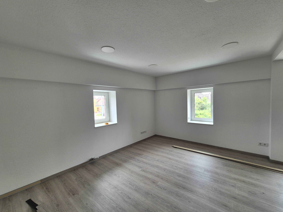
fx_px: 106
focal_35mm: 13
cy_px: 106
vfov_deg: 89.9
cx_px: 142
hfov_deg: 106.2
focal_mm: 2.2
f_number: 2.2
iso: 64
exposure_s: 1/100
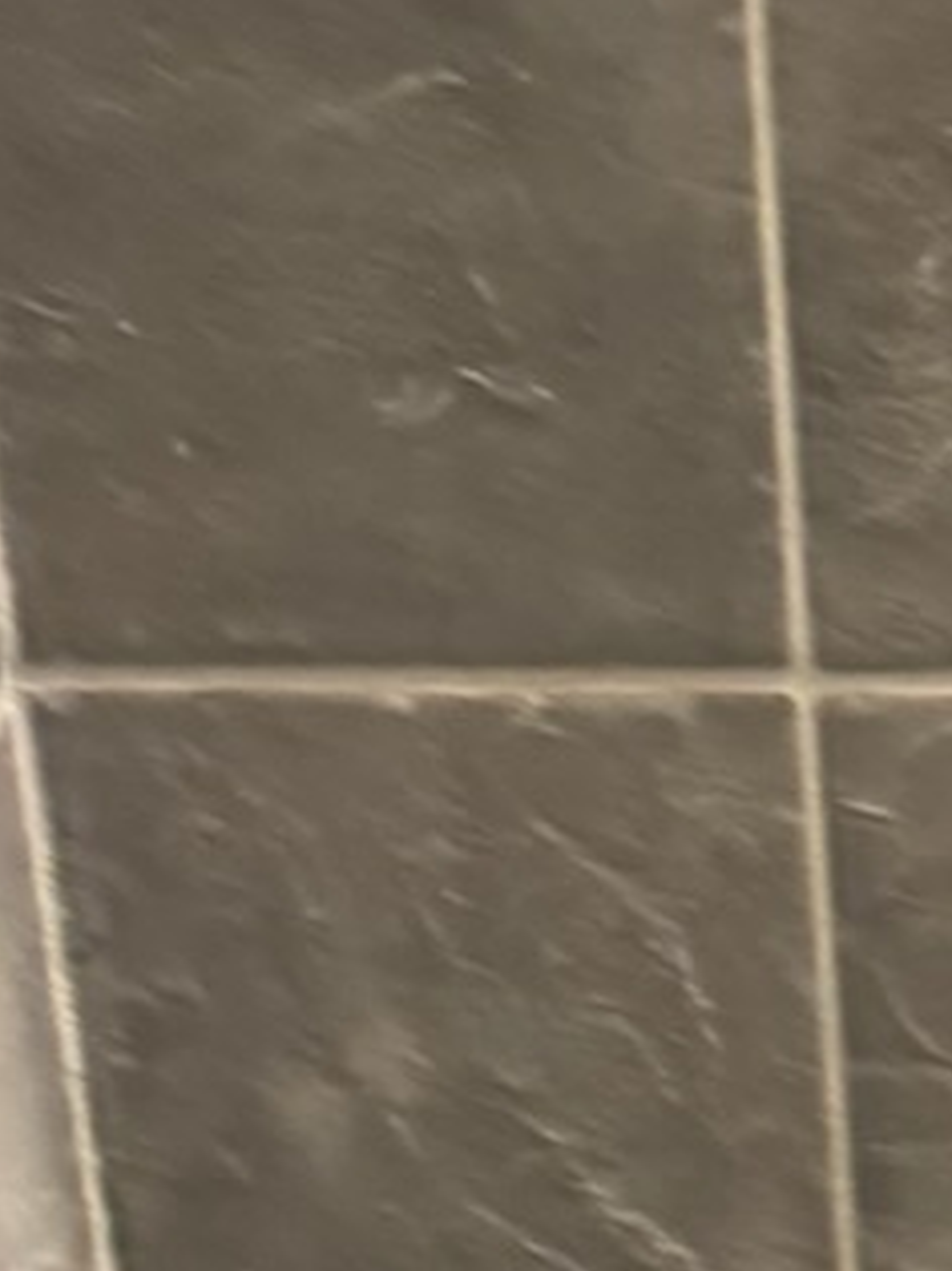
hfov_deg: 9.1
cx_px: 1662
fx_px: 5724
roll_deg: +2.8
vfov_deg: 11.0
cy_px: 2921
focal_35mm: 156
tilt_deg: -37.9
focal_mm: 6.76
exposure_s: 1/40
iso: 1000
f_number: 1.78
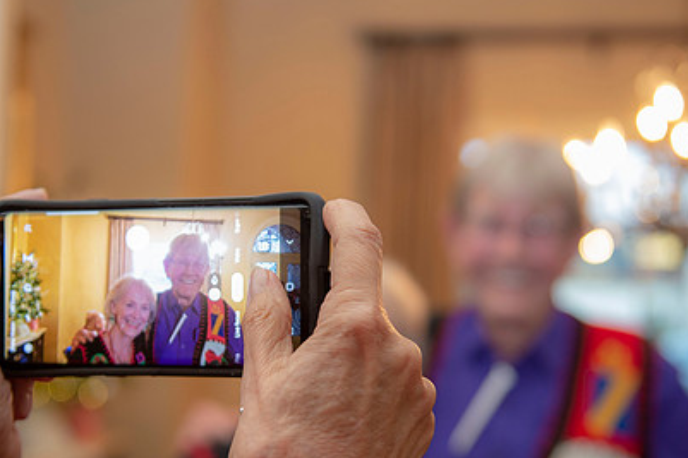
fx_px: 1051
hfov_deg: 36.2
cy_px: 295
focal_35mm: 55
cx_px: 304
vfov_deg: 24.5
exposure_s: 1/60
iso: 800
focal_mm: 38
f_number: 2.8
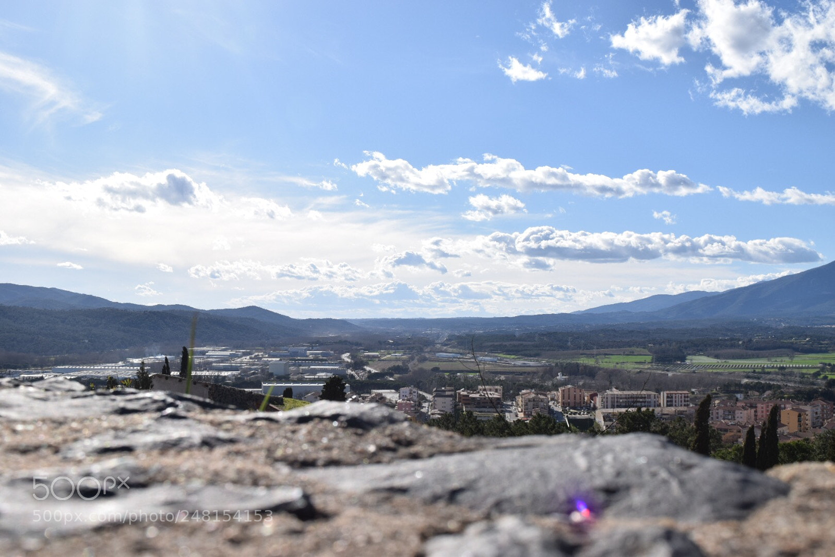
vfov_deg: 34.2
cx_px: 418
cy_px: 278
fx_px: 905
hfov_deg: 49.5
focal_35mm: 39
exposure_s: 1/500
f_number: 11
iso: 200
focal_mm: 26
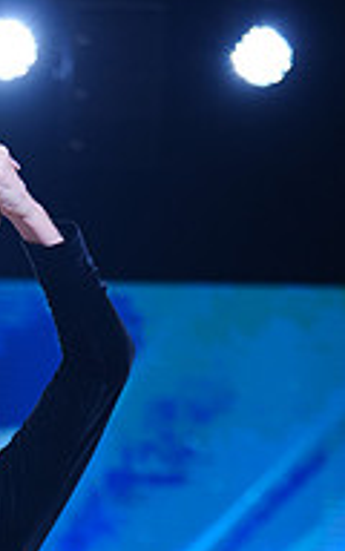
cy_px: 801
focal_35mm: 240
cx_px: -168
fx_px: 3611
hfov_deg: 5.4
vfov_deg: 8.6
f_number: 2.8
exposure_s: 1/500
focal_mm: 78
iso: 500
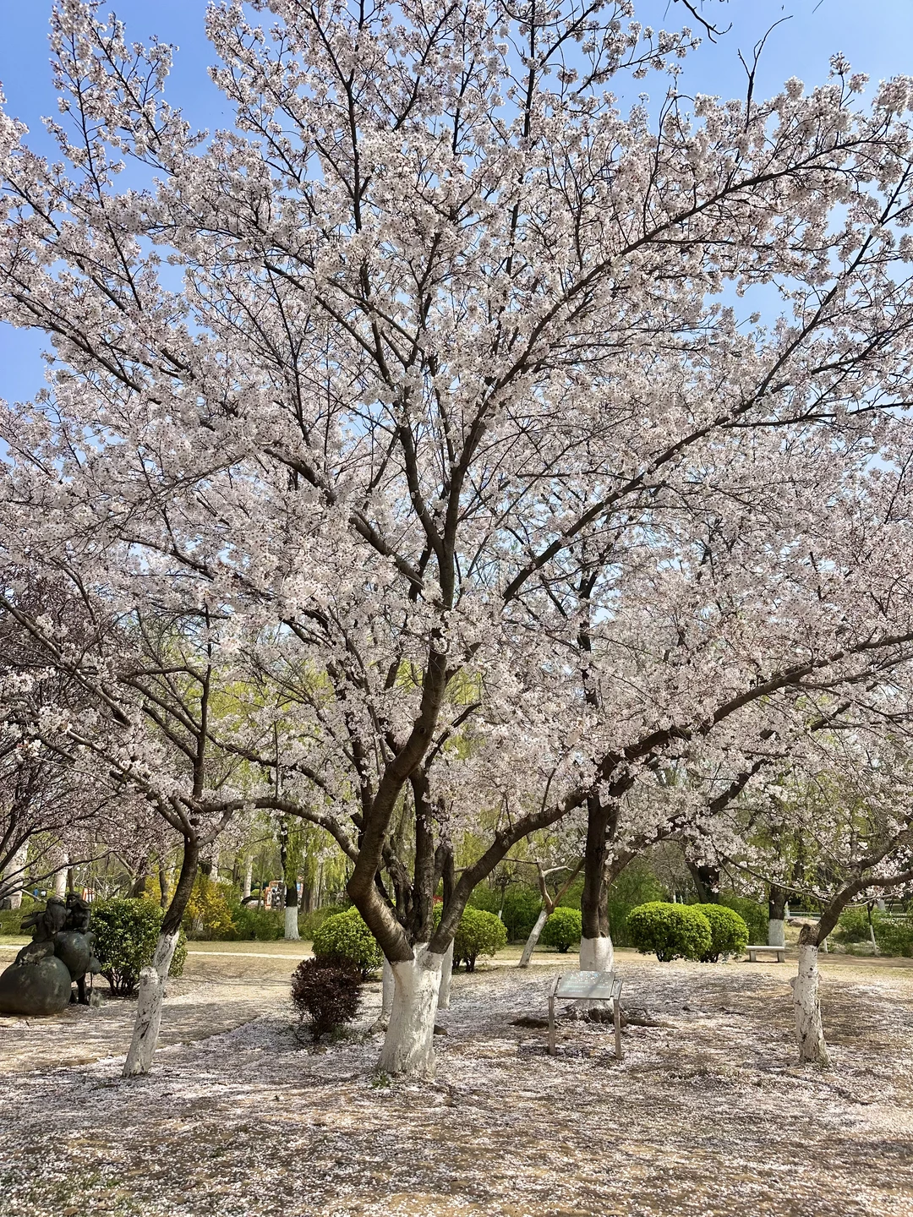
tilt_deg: +19.3
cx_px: 456
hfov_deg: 56.8
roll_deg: -0.3
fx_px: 844
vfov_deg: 71.6
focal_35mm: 24
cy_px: 608
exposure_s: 1/5263
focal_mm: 6.86
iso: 80
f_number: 1.78
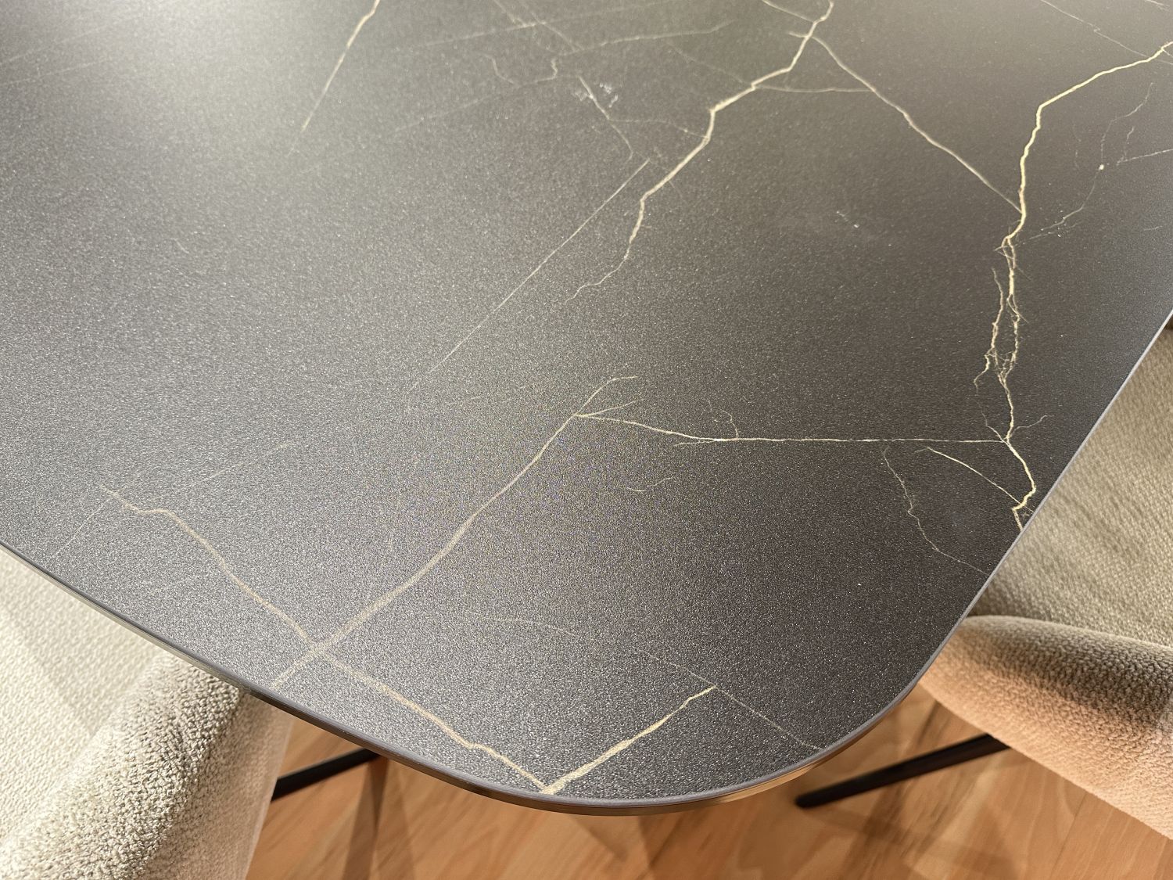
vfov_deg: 56.8
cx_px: 586
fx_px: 813
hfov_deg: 71.6
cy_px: 440
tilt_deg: -49.9
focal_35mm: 24
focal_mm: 6.86
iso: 200
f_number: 1.78
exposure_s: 1/50
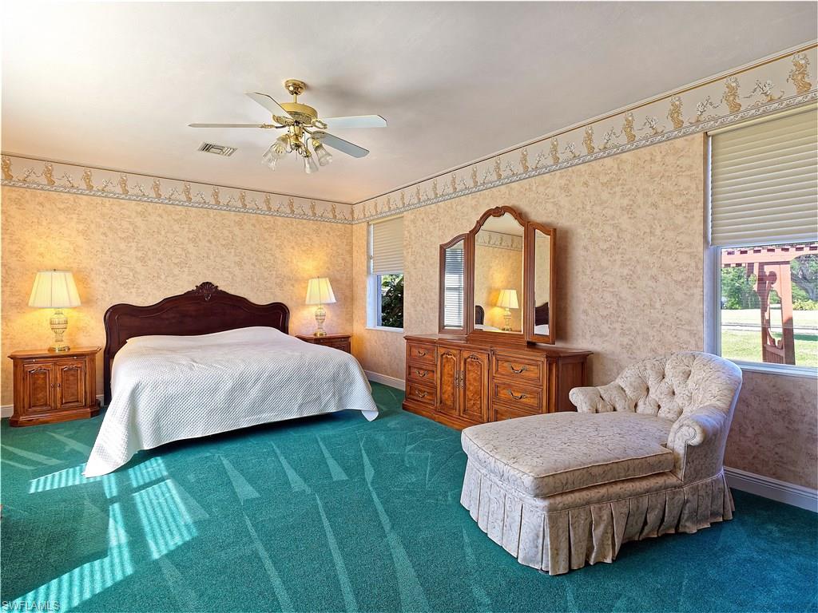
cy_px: 306
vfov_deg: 71.6
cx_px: 409
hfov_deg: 87.8
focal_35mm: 18
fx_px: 425
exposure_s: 1/20
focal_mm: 9
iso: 200
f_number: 7.1
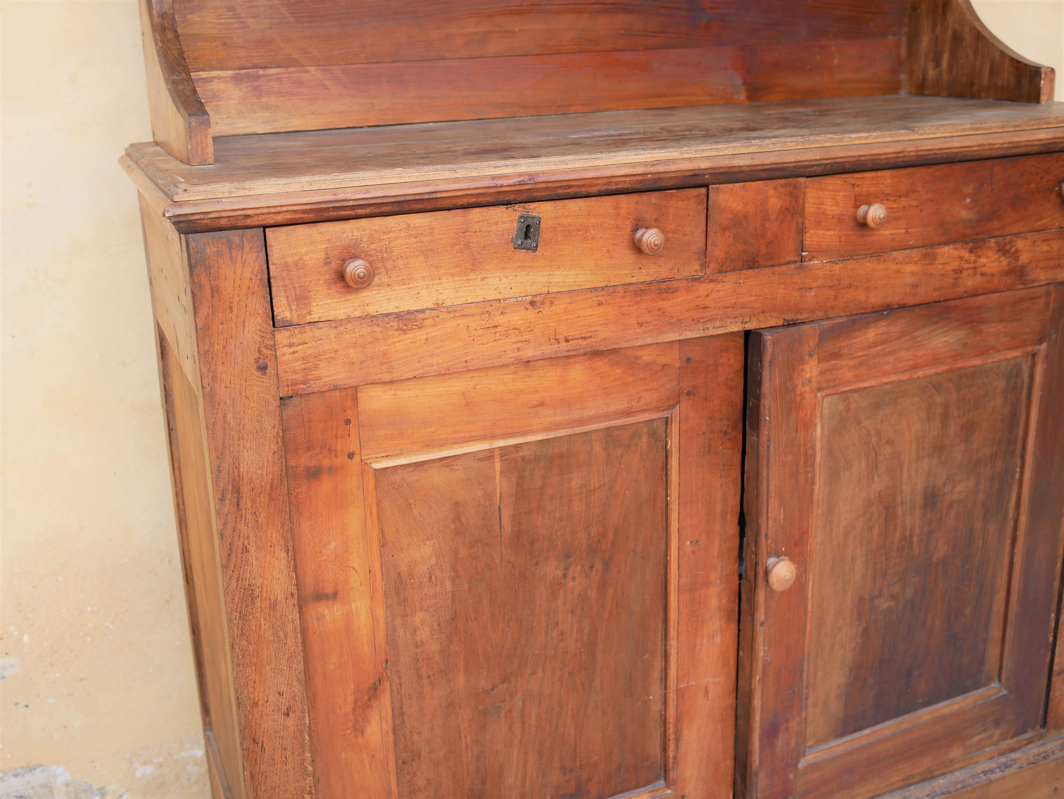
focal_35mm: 40
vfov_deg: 36.0
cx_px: 532
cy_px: 400
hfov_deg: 46.8
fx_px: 1230
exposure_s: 1/200
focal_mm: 20
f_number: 2.2
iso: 200
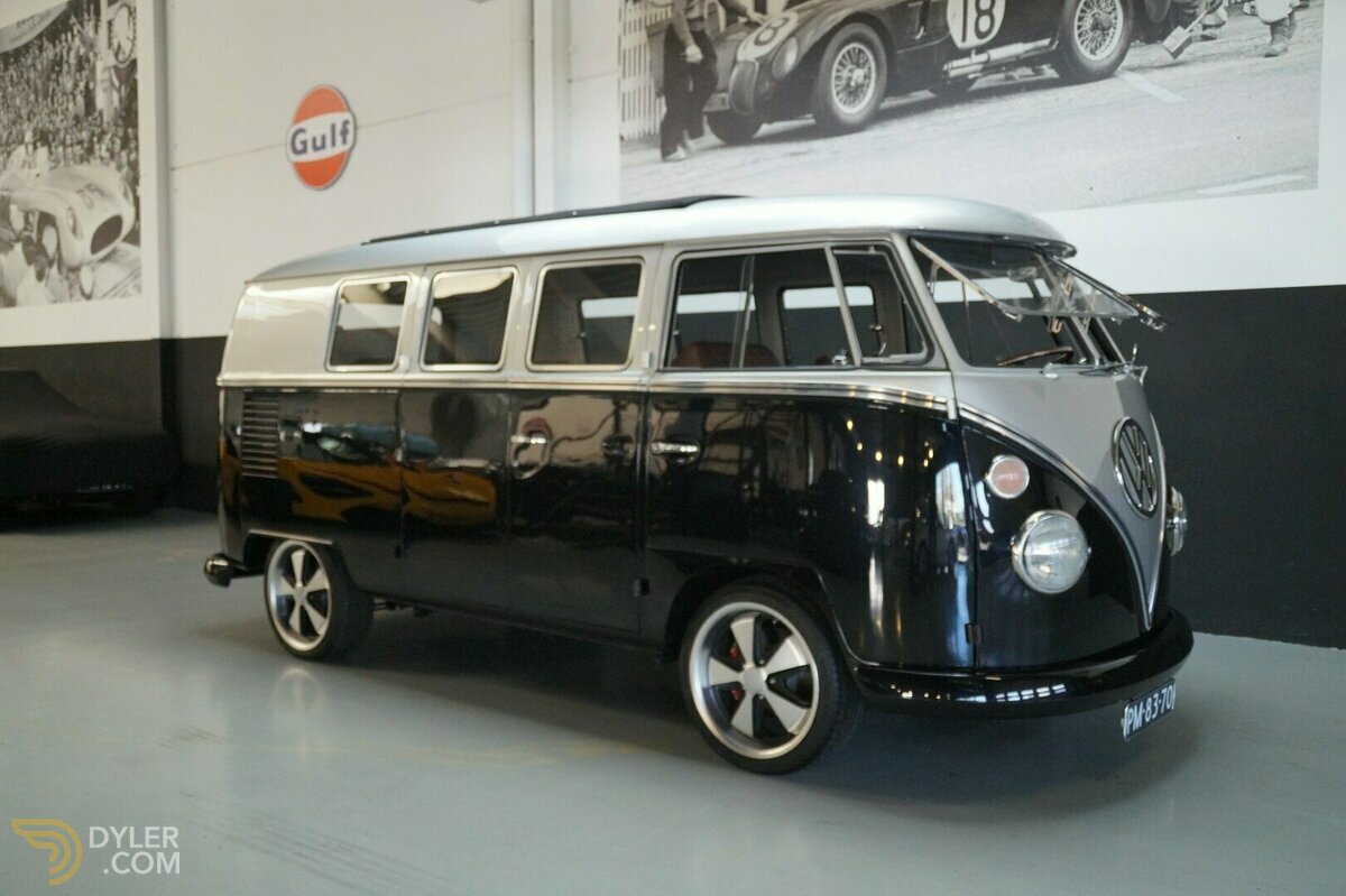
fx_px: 1233
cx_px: 673
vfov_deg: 39.9
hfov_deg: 57.2
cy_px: 448
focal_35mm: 33
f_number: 4
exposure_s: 1/160
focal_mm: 22
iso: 1600
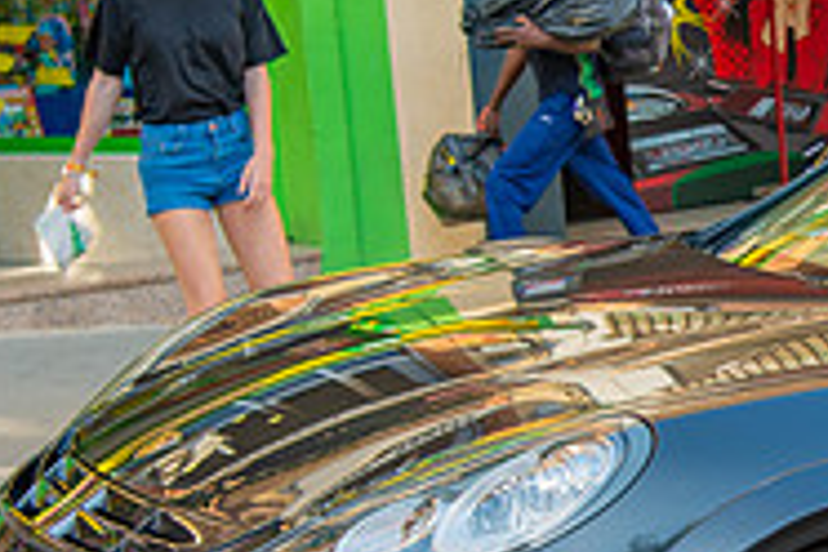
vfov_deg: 10.5
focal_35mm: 131
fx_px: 3013
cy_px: 295
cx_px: 1086
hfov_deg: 14.9
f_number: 5
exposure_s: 1/100
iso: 100
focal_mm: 42
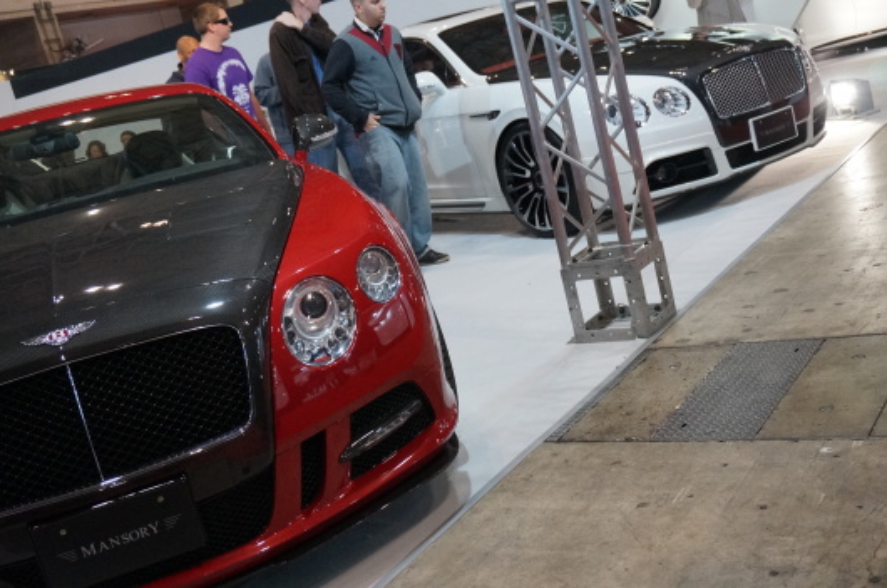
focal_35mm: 42
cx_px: 444
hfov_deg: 46.5
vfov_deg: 31.8
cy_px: 294
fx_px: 1033
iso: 2000
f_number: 4.5
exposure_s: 1/160
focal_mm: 28
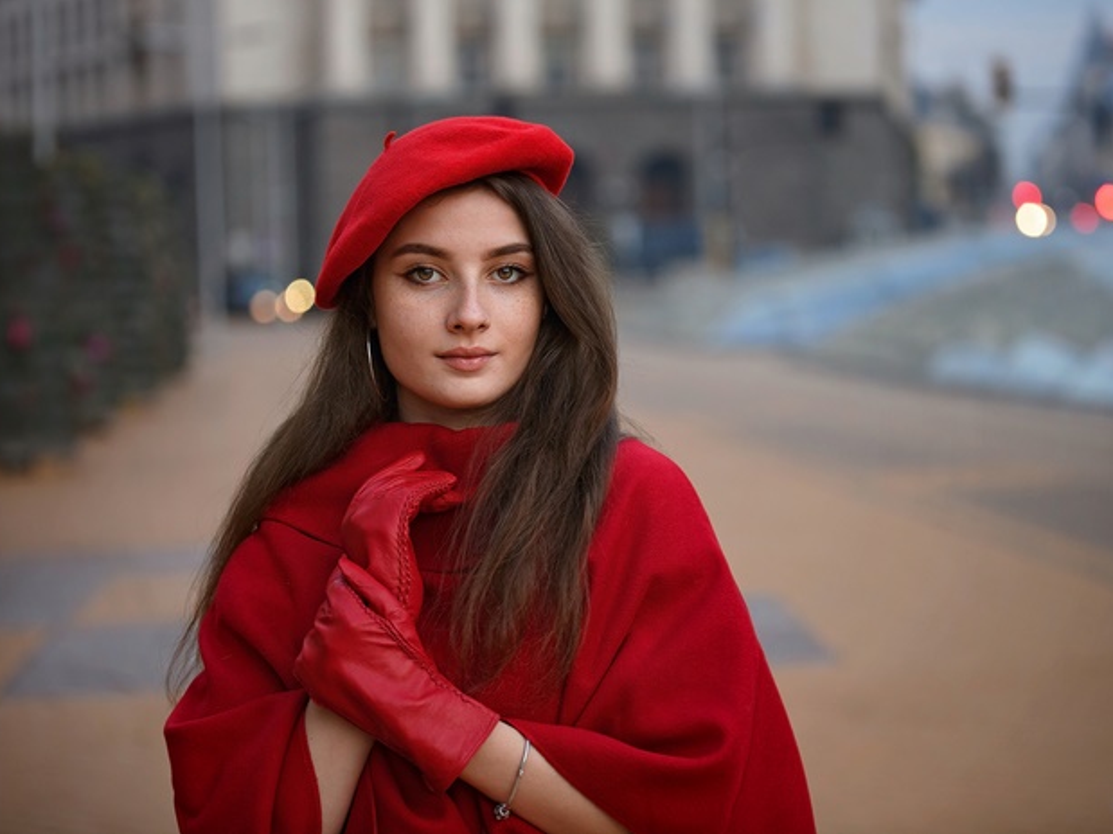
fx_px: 2797
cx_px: 545
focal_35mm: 87
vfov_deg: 17.0
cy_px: 417
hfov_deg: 22.5
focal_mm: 80
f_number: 2.8
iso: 800
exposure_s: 1/400
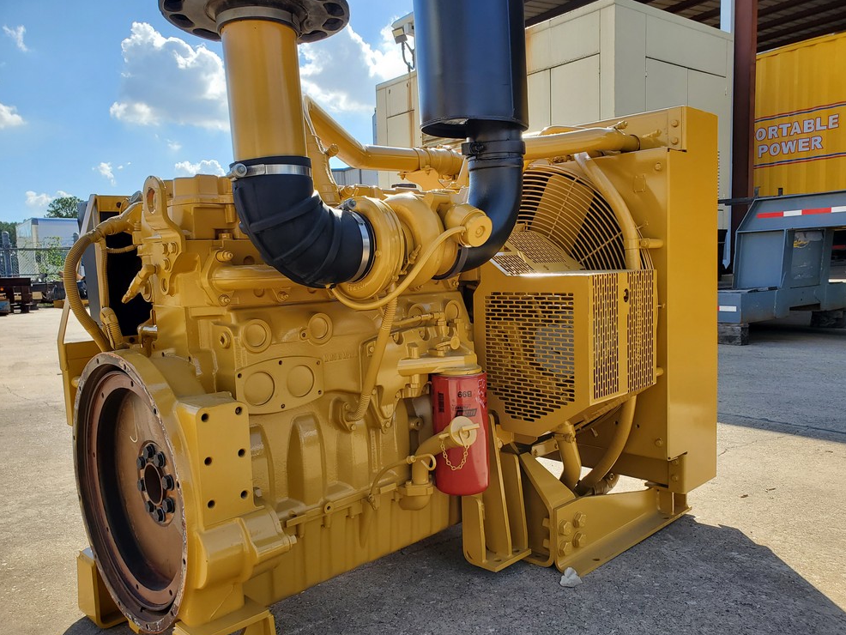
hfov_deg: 65.3
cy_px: 326
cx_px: 423
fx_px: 660
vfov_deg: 51.4
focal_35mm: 27
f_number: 2.4
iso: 50
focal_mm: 4.3
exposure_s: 1/816
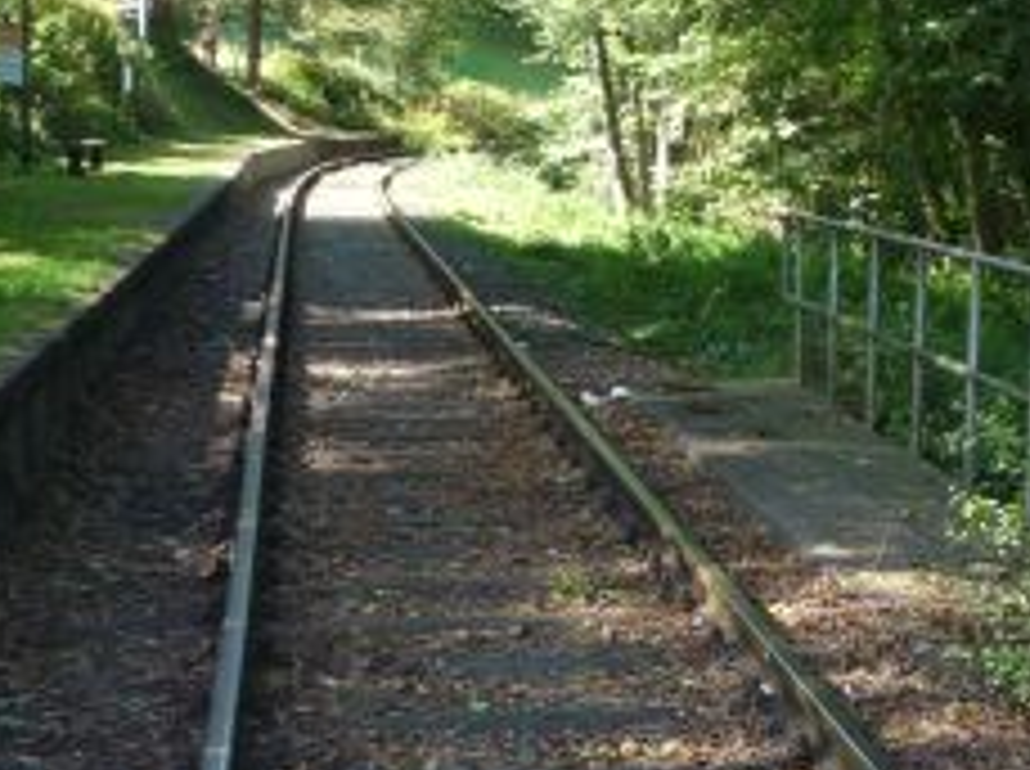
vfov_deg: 17.5
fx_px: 2495
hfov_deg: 22.8
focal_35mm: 84
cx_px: 909
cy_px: 419
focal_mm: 5.2
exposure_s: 1/80
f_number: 3.3
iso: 100
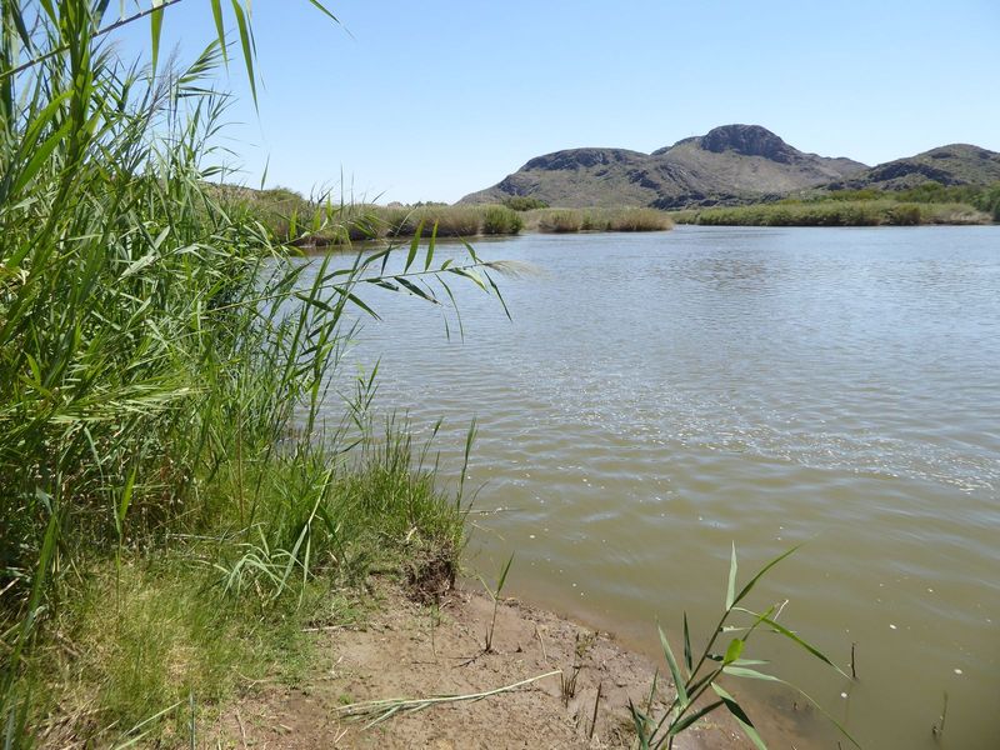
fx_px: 722
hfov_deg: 69.4
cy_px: 375
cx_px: 500
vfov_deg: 54.9
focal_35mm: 25
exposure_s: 1/800
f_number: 3.3
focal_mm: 4.3
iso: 80
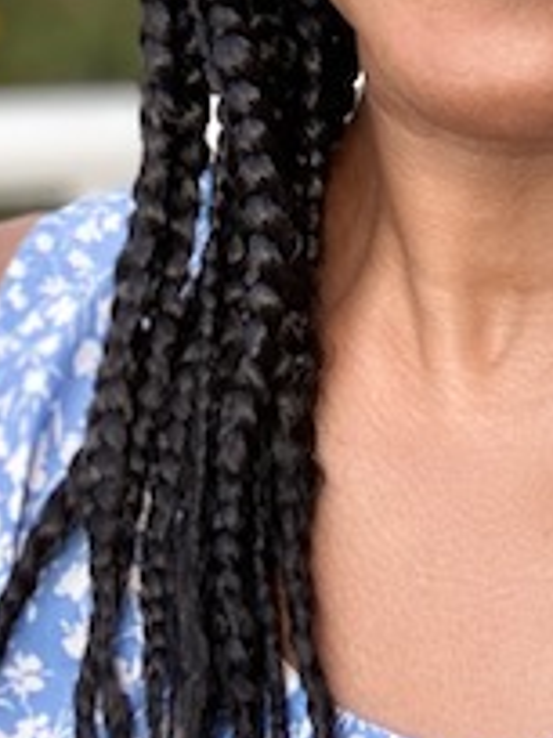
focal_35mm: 94
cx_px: 416
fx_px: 2002
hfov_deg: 15.7
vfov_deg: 18.8
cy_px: -311
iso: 32
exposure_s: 1/122
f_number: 2.2
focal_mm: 2.71
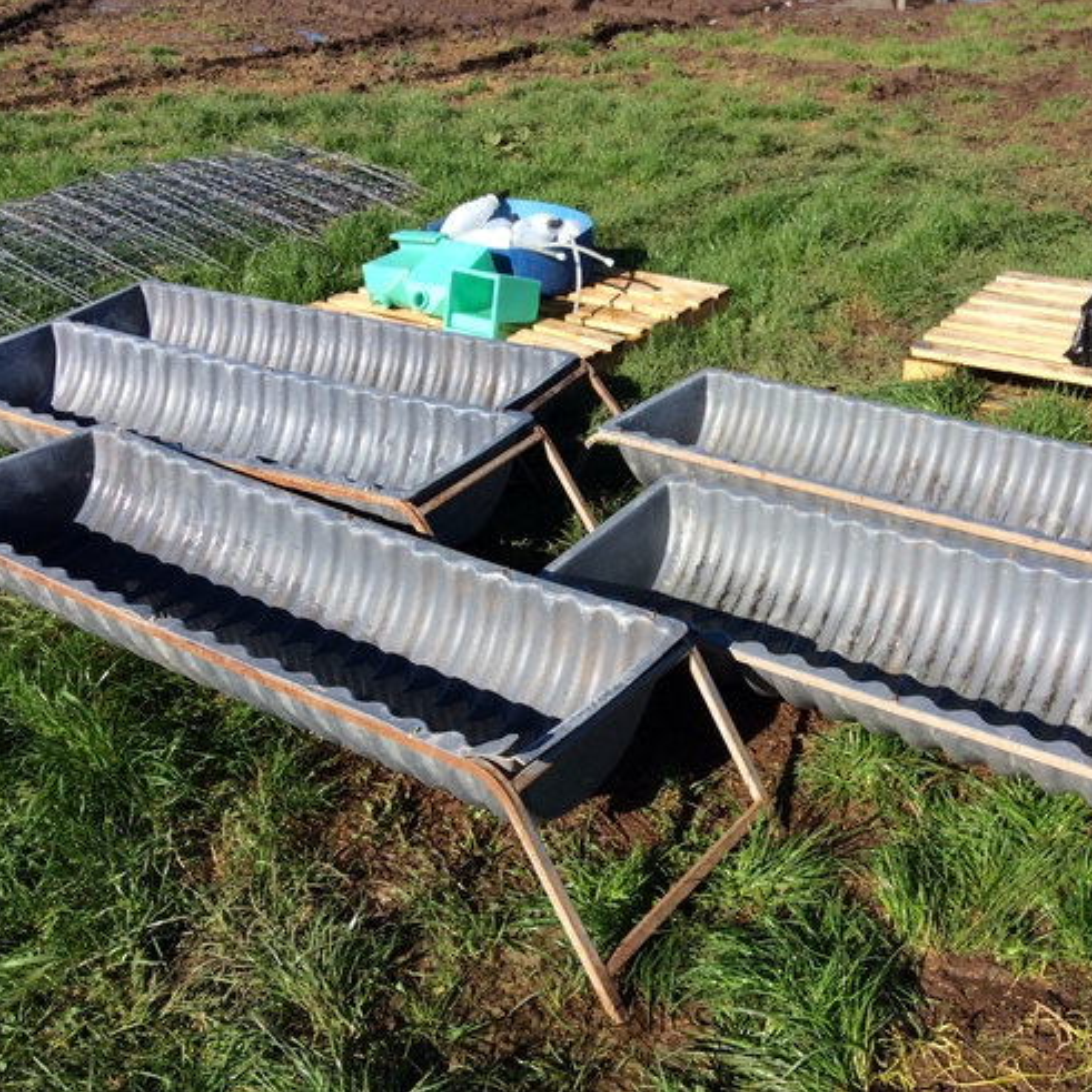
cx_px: 603
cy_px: 546
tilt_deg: -30.3
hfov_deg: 43.8
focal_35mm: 38
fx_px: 1356
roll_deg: +2.0
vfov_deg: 43.9
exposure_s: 1/1100
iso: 32
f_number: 2.4
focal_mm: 3.3
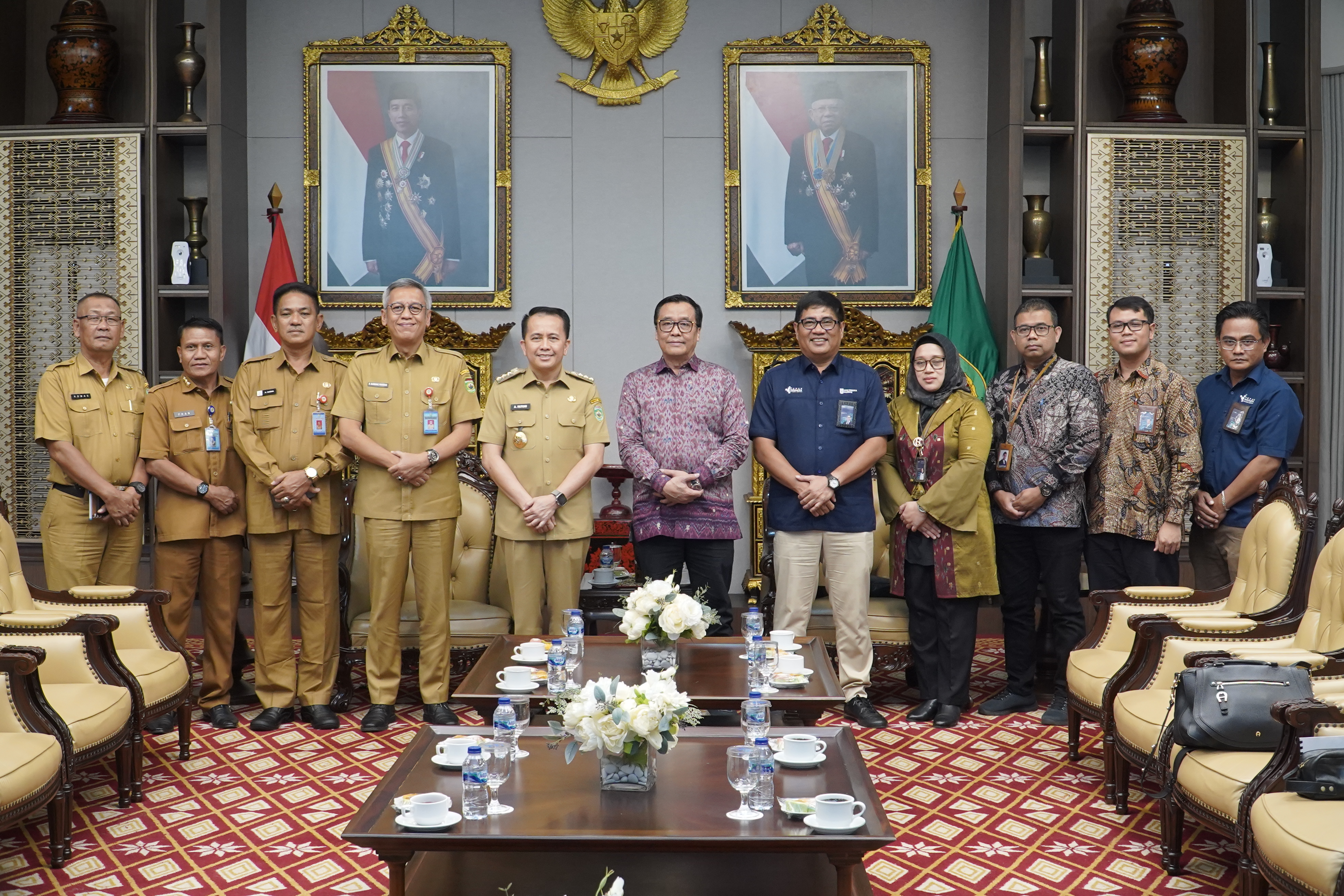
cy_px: 448
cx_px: 672
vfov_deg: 31.9
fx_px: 1568
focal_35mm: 42
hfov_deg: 46.4
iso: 2500
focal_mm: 28
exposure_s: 1/125
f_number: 5.6
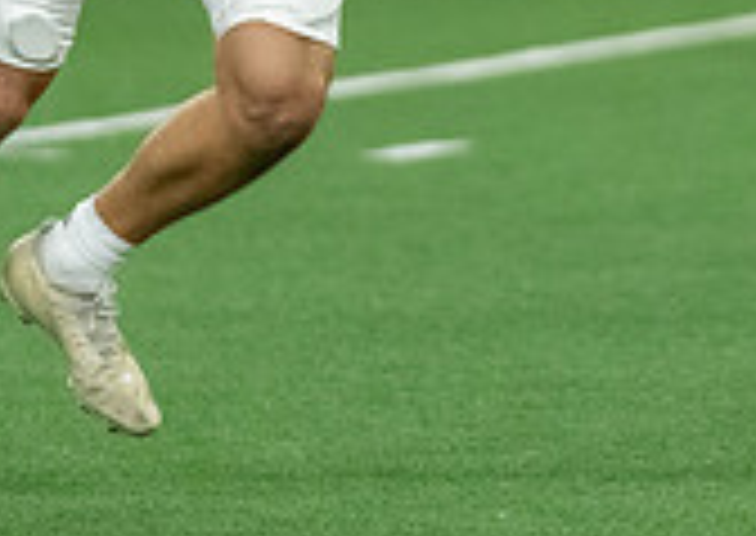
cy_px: -252
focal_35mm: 857
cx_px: 391
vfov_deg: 1.7
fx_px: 18349
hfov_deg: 2.4
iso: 4000
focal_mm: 200
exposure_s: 1/1250
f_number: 2.8
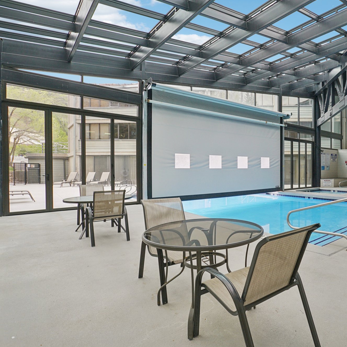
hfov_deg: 68.1
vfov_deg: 72.1
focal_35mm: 21
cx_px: 255
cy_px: 171
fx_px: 238
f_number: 8
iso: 400
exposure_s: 1/40
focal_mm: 16
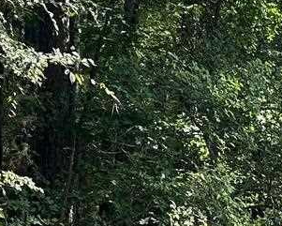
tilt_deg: +4.5
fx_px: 1419
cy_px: 131
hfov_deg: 10.9
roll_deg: -0.8
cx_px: 415
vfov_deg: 9.1
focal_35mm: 170
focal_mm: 5.7
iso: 50
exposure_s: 1/1100
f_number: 1.5
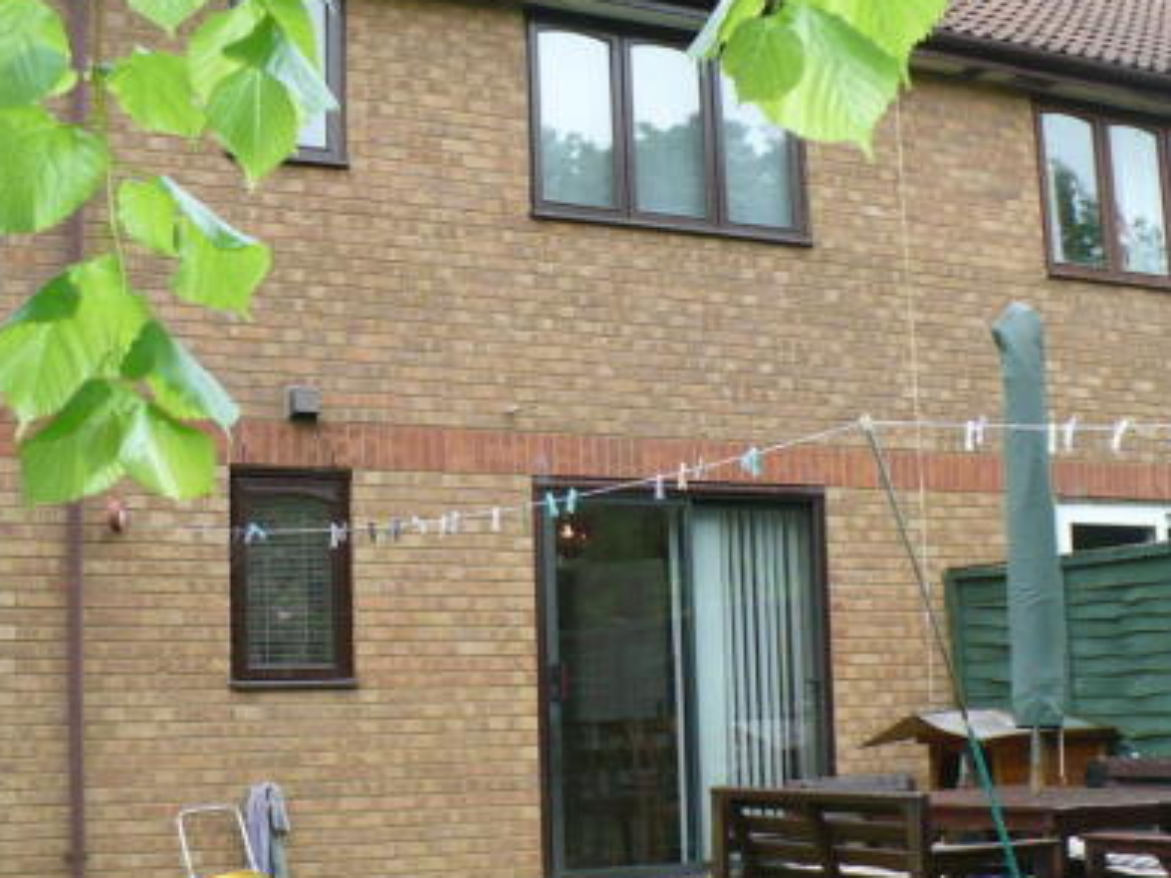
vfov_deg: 26.6
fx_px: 1861
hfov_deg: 34.9
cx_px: 524
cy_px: 470
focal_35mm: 55
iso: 200
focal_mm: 6.1
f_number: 2.8
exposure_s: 1/320
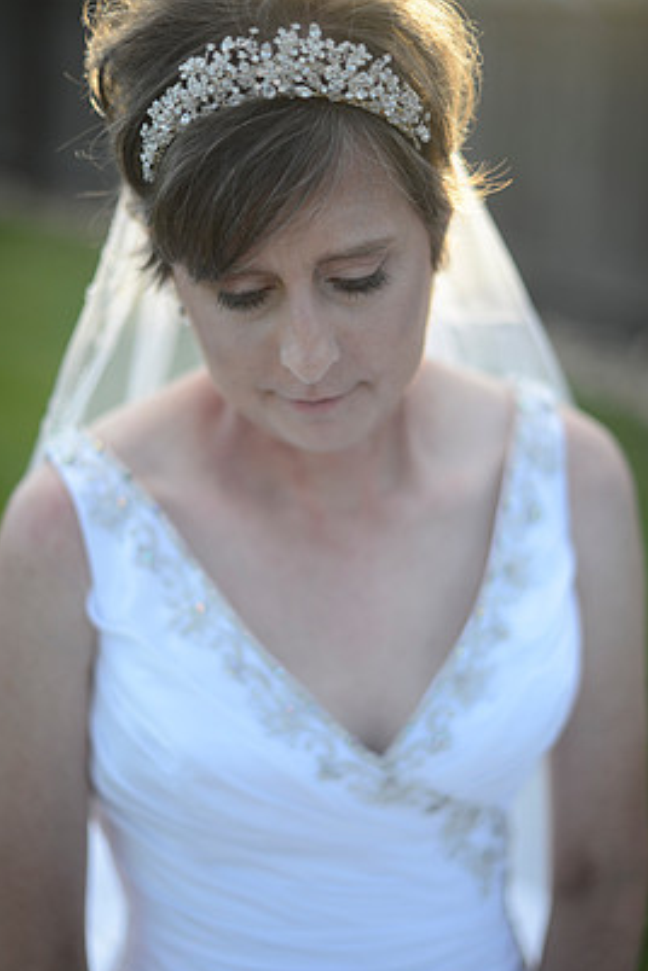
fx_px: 1512
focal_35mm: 56
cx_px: 324
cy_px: 541
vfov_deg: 35.6
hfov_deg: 24.2
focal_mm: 50
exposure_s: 1/2500
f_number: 1.4
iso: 400
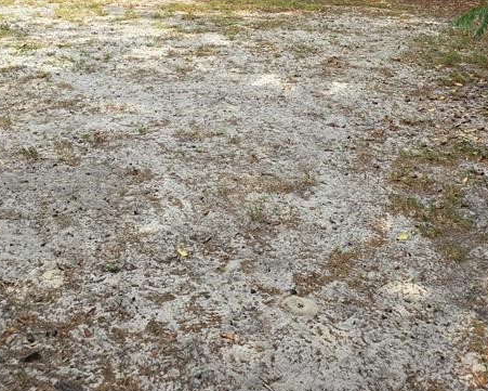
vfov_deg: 28.2
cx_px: 245
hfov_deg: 36.6
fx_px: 737
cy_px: 16
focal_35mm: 51
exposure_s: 1/201
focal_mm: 6.3
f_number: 1.7
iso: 12
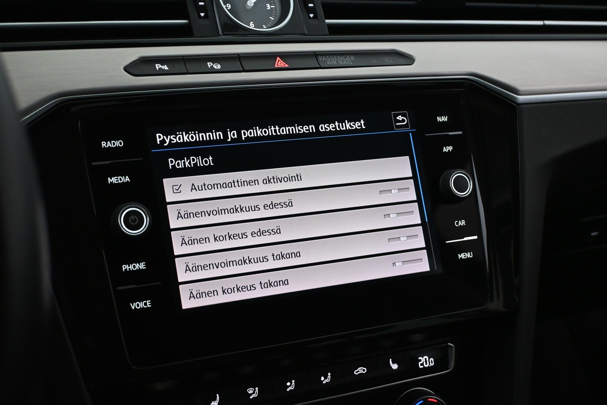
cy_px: 202
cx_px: 304
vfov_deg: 26.5
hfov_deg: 38.9
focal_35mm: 51
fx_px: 860
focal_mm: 34
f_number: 5
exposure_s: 1/60
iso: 3600
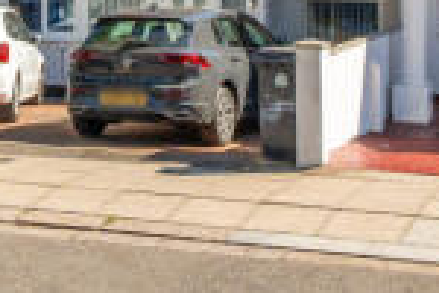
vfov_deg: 13.5
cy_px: -151
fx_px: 1158
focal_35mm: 95
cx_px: 102
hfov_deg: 21.3
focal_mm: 20
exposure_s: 1/640
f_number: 8
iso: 400
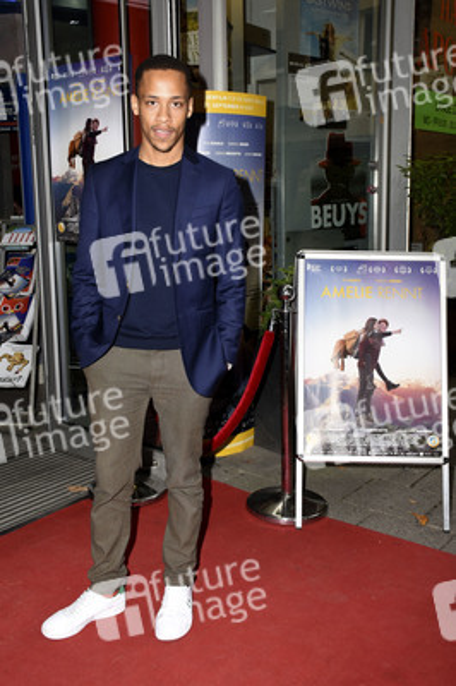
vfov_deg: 49.6
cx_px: 228
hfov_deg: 34.2
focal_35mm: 39
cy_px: 343
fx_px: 742
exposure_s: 1/160
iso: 250
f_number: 6.3
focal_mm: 26
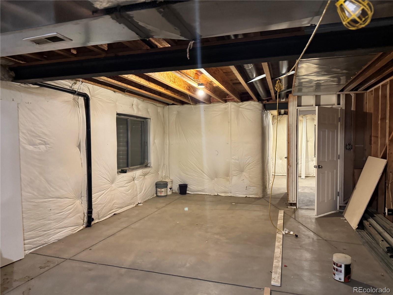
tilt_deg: -2.8
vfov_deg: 56.8
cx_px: 196
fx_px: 272
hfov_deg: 71.6
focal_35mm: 24
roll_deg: +0.3
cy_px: 148
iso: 800
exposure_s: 1/60
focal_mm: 6.76
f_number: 1.78
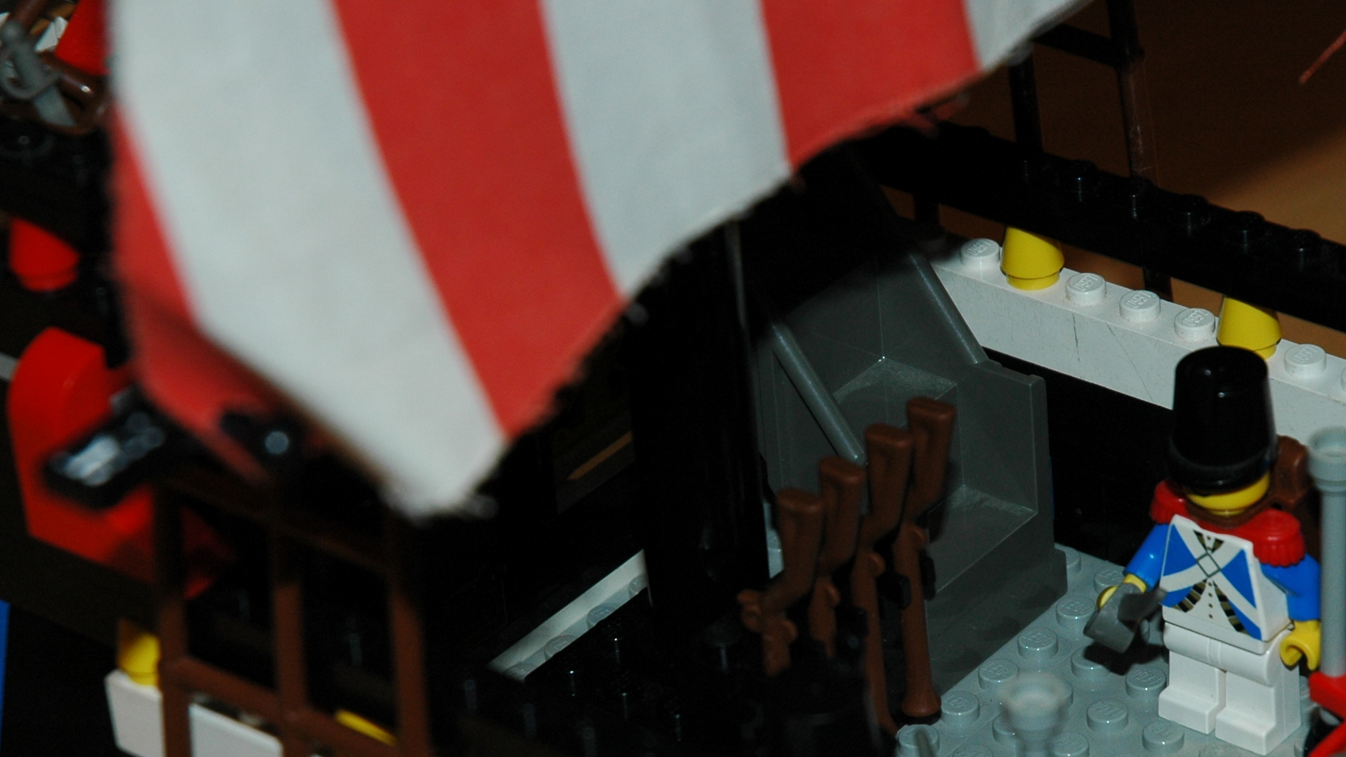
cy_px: 535
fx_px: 5925
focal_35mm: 166
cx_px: 993
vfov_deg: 7.3
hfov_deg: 12.9
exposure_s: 1/125
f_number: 7.1
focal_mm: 70
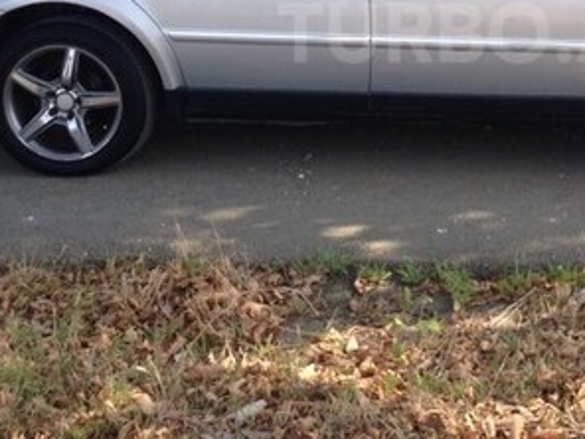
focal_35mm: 78
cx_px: 480
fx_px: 1318
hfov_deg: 24.6
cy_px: 33
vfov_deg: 18.5
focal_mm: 4.28
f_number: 2.4
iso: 50
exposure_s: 1/460
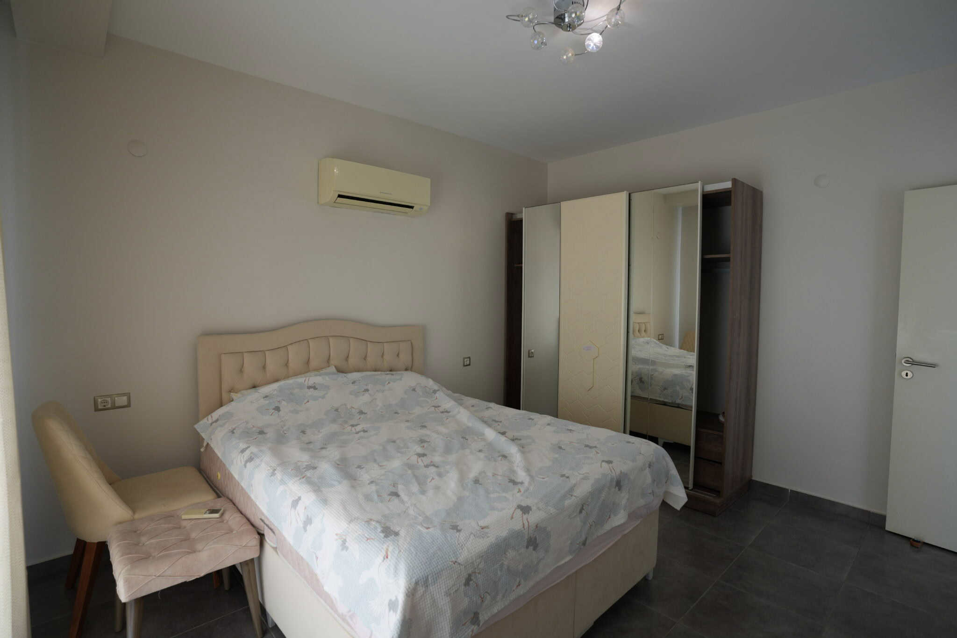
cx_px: 478
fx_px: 452
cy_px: 319
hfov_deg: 93.3
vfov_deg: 70.4
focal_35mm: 17
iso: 320
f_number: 4
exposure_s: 1/160
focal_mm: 17
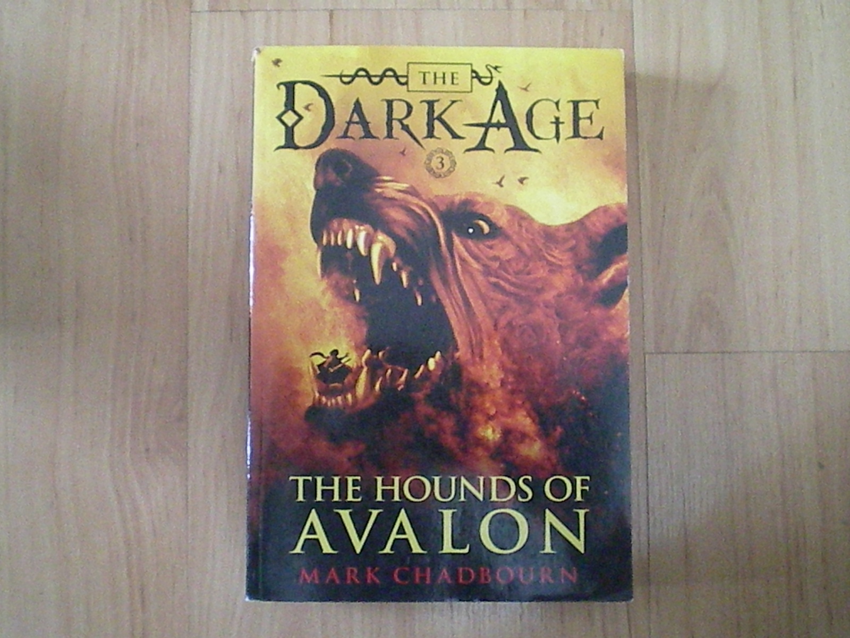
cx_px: 425
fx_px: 933
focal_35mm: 38
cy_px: 319
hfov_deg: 49.0
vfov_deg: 37.7
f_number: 3.1
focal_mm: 6.3
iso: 1422
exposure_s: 1/100
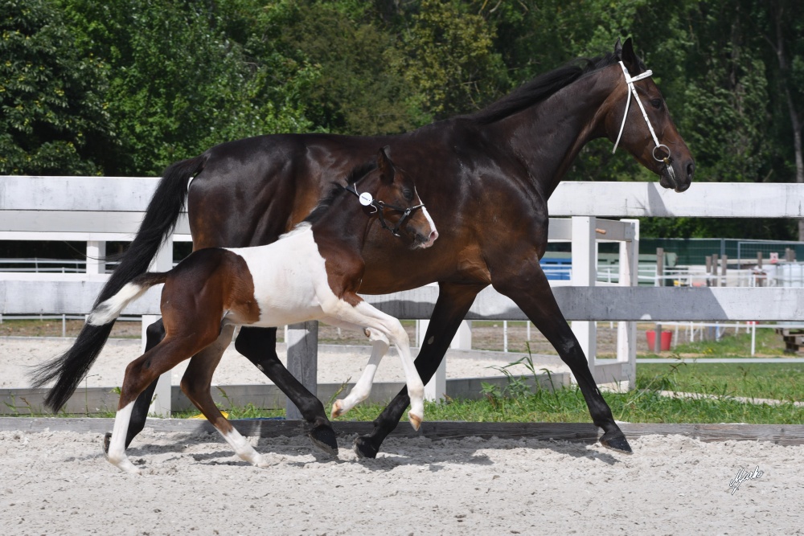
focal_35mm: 150
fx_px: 3350
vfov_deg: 9.2
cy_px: 268
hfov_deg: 13.7
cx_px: 402
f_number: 8
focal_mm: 100
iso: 100
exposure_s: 1/800
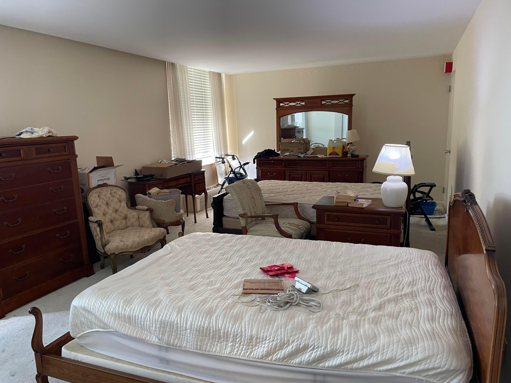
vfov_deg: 53.1
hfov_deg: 67.3
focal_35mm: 26
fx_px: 384
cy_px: 192
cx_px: 256
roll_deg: +2.5
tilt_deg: -12.1
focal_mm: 4.2
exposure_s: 1/60
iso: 100
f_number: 1.6
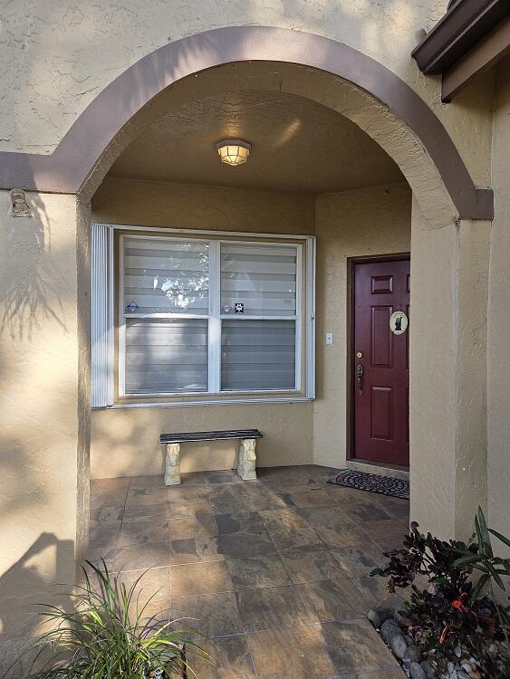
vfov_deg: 73.9
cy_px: 340
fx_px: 452
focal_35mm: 23
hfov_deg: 58.9
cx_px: 255
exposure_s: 1/873
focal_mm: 5.4
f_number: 1.8
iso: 80
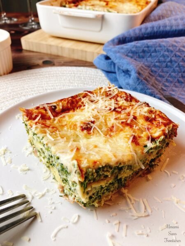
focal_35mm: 28
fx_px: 200
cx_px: 92
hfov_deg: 49.7
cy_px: 123
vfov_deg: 63.4
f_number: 1.8
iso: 64
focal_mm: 3.99
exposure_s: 1/100
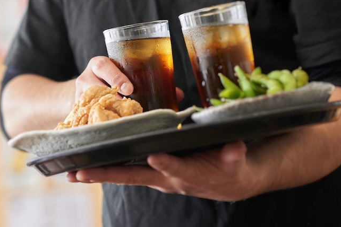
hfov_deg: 13.1
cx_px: 129
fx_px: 1487
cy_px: 32
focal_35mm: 157
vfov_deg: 8.7
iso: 250
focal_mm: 56
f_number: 1.8
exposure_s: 1/125
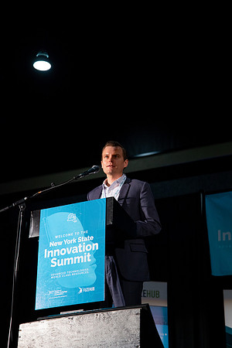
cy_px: 174
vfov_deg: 23.9
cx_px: 116
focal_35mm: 85
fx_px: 822
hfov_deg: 16.1
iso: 1600
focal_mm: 85
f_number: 4.5
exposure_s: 1/200
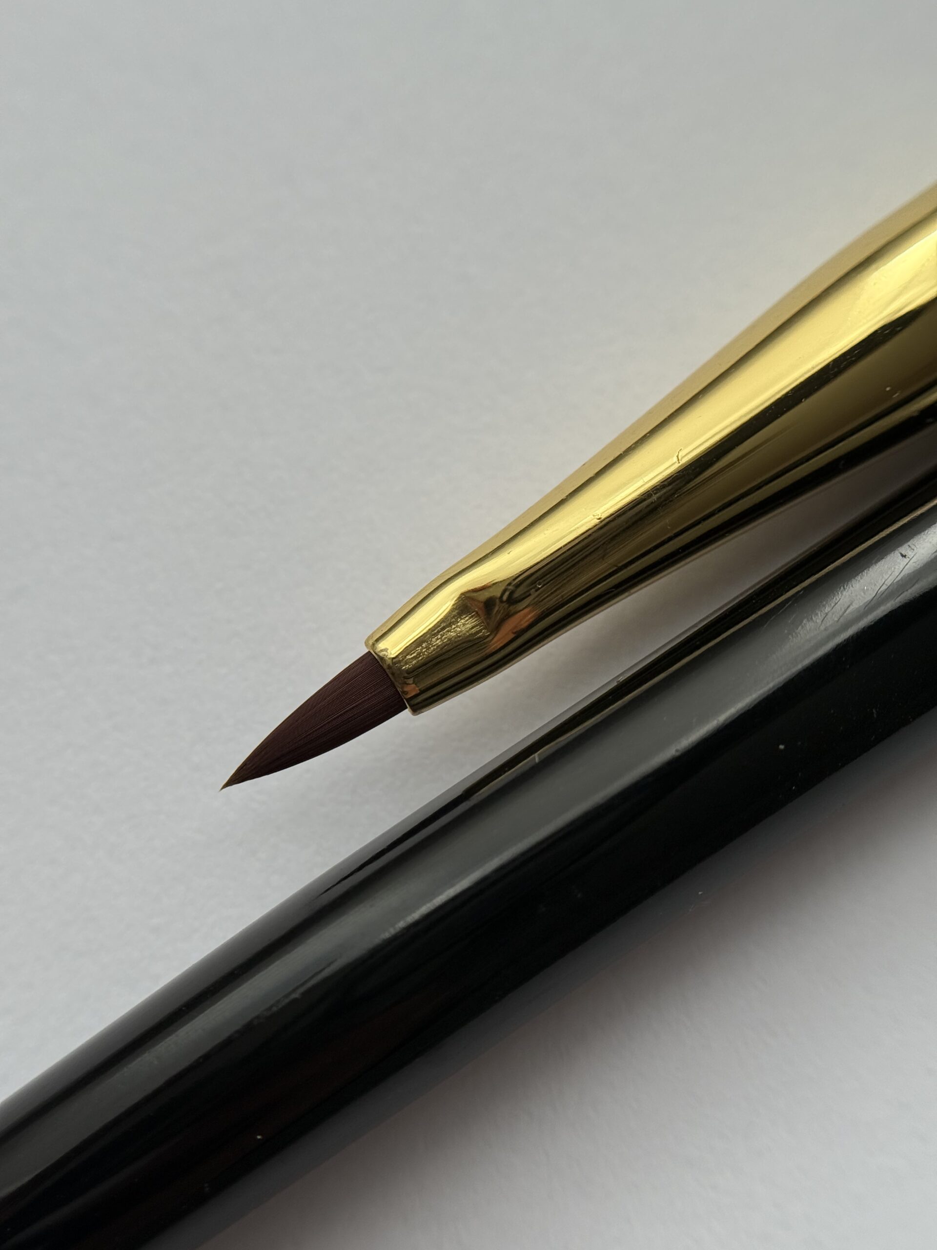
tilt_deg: -79.5
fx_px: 1732
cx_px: 468
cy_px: 625
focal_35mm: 48
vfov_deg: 39.7
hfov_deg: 30.3
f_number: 1.78
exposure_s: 1/1838
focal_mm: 6.76
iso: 64
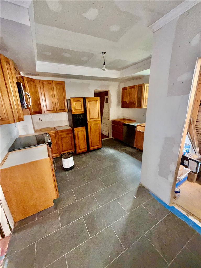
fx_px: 108
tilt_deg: -15.7
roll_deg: +1.9
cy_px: 134
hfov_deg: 85.7
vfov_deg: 102.1
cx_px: 100
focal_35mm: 14
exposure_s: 1/36
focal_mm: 2.22
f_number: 2.2
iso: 500
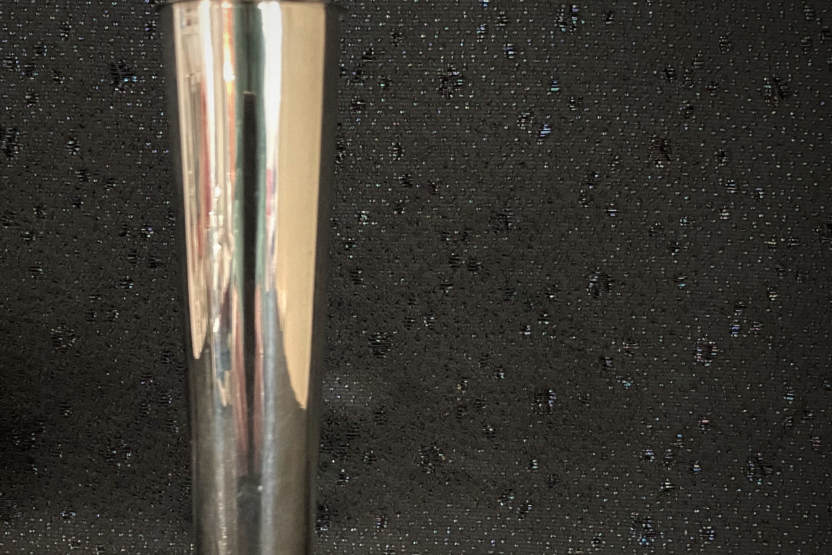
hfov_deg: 38.6
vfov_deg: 26.3
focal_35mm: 51
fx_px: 1178
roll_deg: -1.9
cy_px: 364
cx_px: 306
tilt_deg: -7.5
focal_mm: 4.25
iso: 2000
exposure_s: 1/17
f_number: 1.8
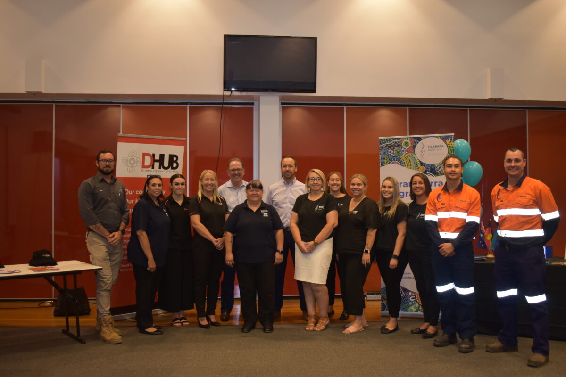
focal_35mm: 36
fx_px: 566
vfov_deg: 36.9
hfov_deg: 53.1
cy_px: 188
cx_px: 283
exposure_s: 1/30
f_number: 3.8
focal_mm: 24
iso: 640
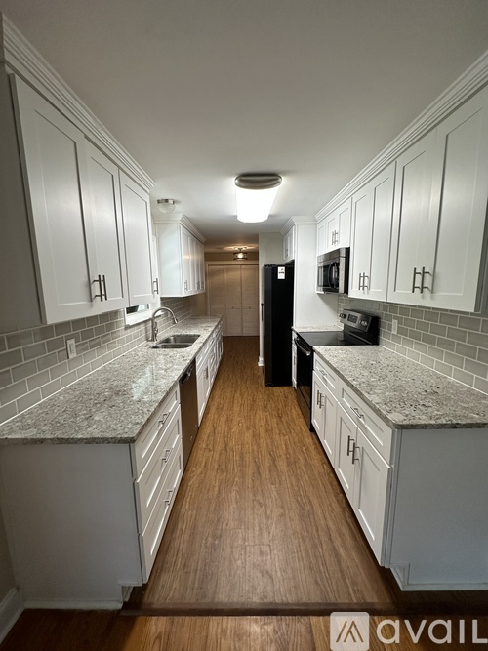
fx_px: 263
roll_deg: +0.8
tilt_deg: -9.9
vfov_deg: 102.1
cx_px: 244
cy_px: 326
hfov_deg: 85.7
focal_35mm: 14
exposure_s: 1/120
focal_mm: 2.22
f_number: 2.2
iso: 160
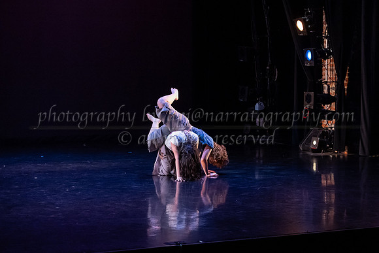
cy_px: 105
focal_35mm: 96
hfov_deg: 21.3
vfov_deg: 14.3
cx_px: 240
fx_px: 1007
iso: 4000
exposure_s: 1/400
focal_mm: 75
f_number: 4
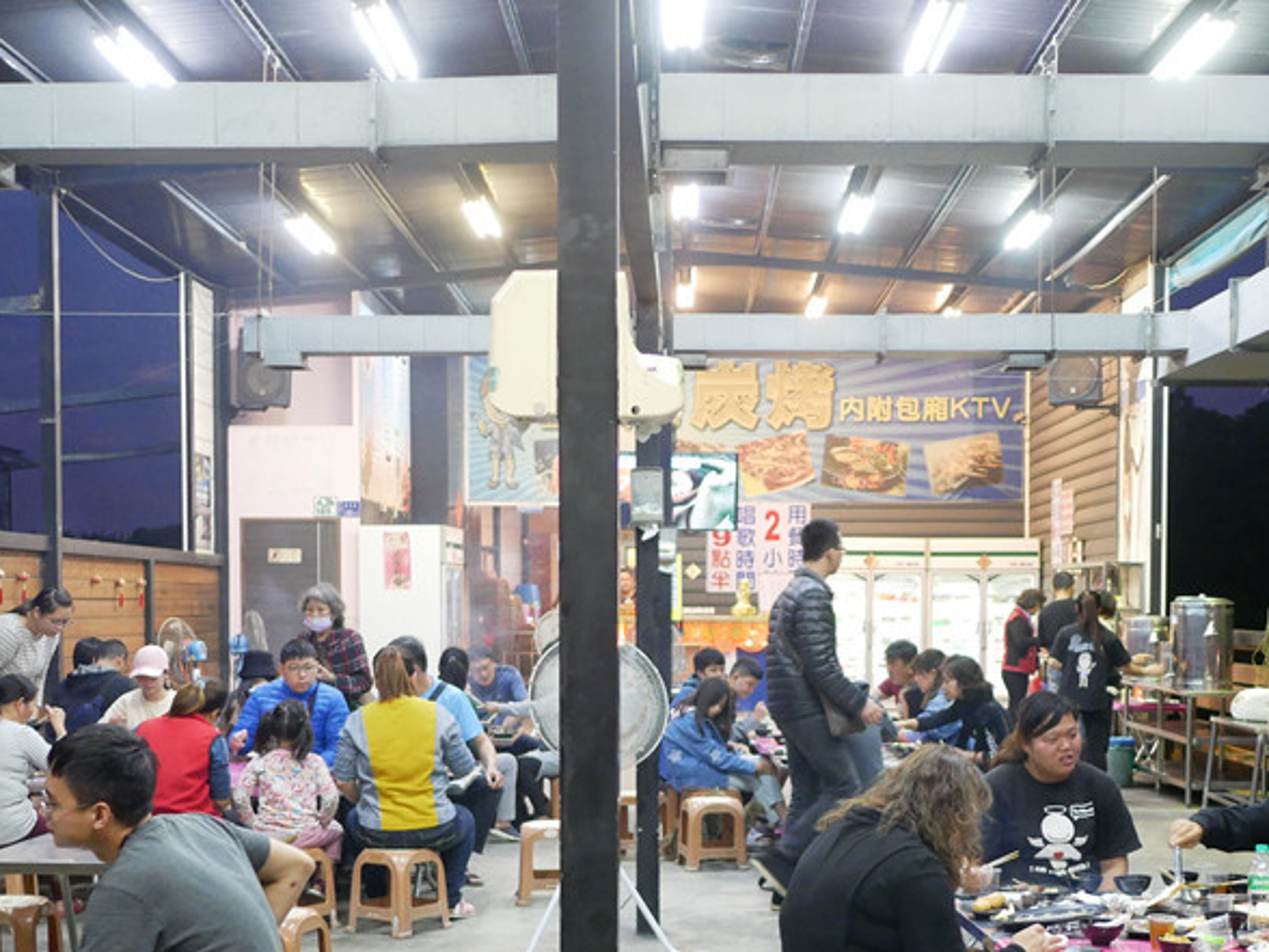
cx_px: 673
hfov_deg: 37.5
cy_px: 702
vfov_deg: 28.2
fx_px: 1870
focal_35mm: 51
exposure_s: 1/60
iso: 1600
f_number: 1.7
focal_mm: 15
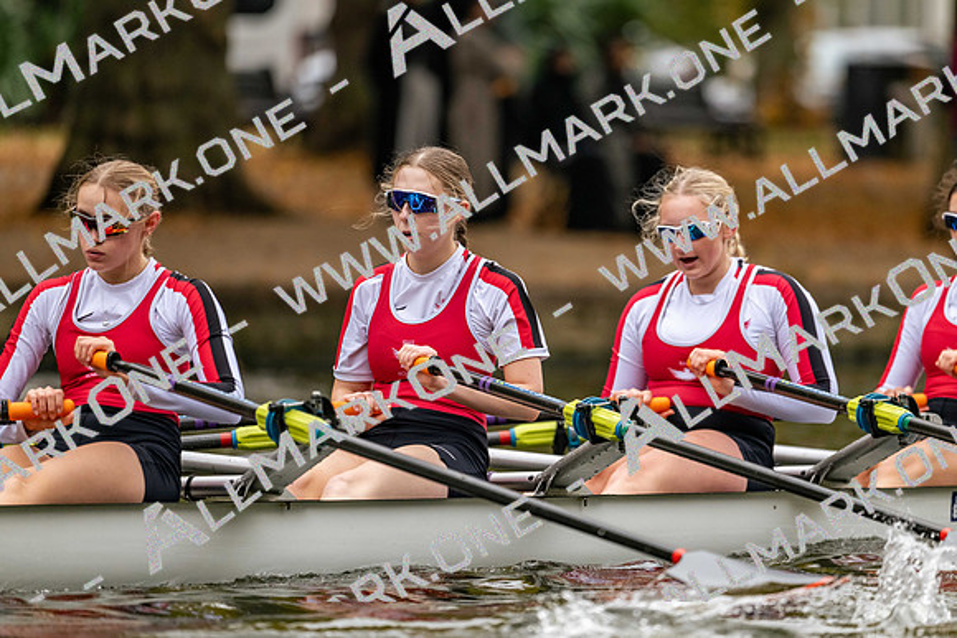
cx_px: 478
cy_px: 319
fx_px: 10635
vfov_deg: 3.4
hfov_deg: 5.2
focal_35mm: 400
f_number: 4.5
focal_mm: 400
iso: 2200
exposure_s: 1/2500
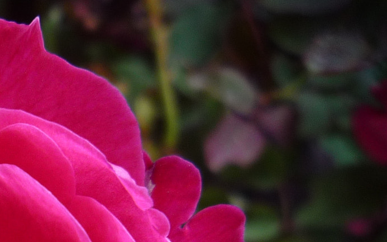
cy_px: 417
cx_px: -178
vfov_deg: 12.8
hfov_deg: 19.5
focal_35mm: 94
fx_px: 991
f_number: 4
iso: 100
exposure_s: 1/100
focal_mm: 5.2
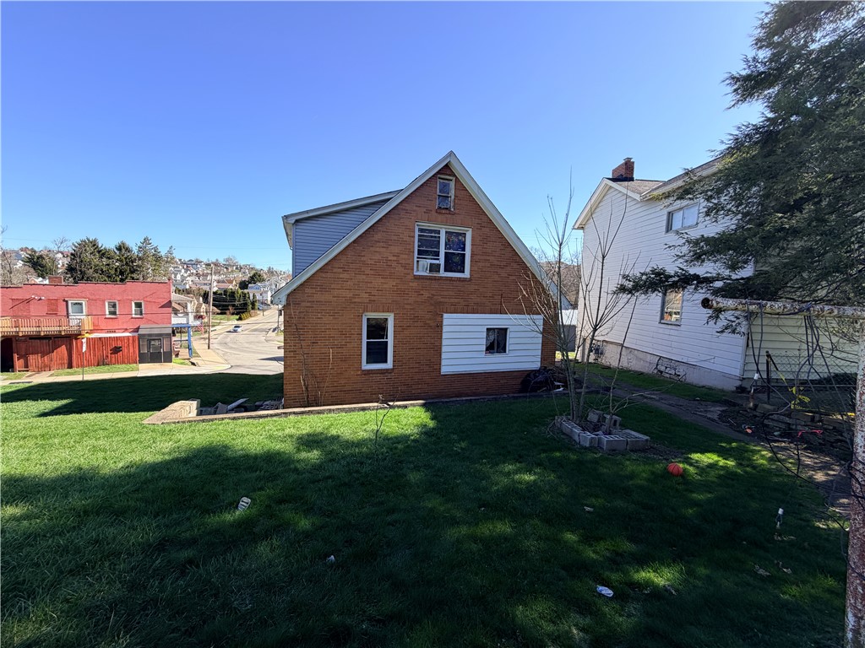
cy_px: 324
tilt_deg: -4.2
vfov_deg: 85.7
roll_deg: -2.2
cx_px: 432
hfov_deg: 102.1
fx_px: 350
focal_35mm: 14
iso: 40
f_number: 2.2
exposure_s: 1/770
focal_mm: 2.22
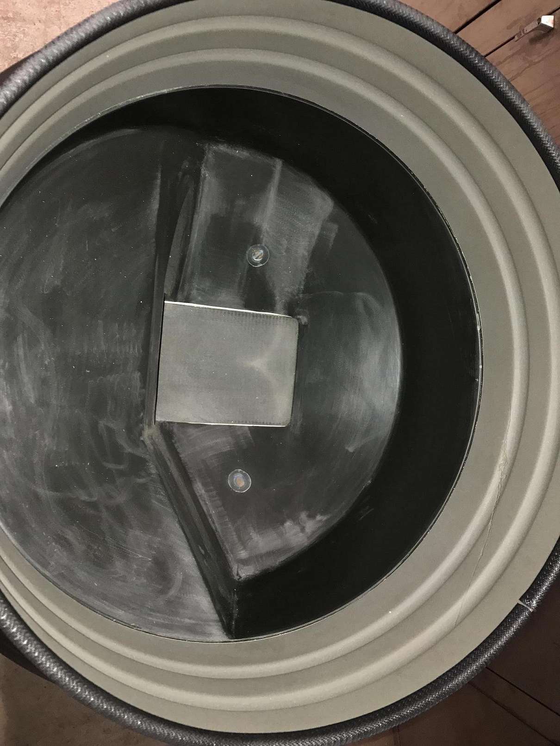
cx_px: 280
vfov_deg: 63.4
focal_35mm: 28
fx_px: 604
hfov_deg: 49.8
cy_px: 373
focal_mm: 3.99
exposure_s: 1/17
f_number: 1.8
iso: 64
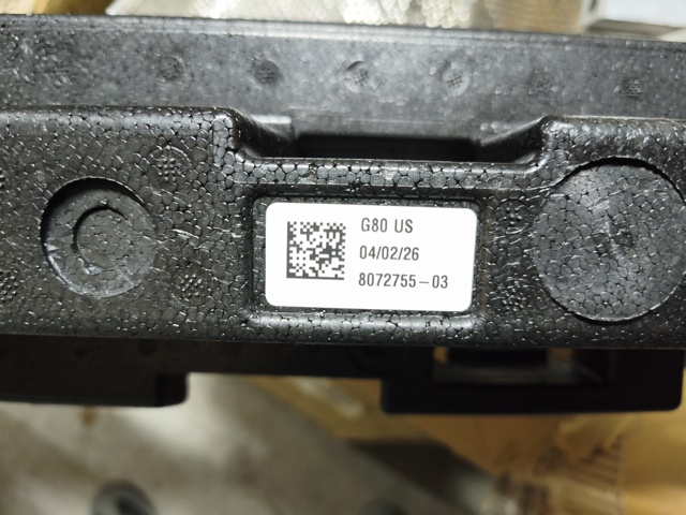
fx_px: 456
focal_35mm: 23
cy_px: 258
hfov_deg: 73.9
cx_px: 343
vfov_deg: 58.9
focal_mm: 5.35
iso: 320
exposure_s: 1/50
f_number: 1.7
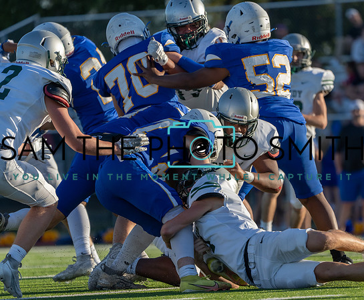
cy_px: 167
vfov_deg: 3.4
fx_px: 5132
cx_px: 256
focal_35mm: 470
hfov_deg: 4.1
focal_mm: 358
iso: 500
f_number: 5.6
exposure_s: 1/1250
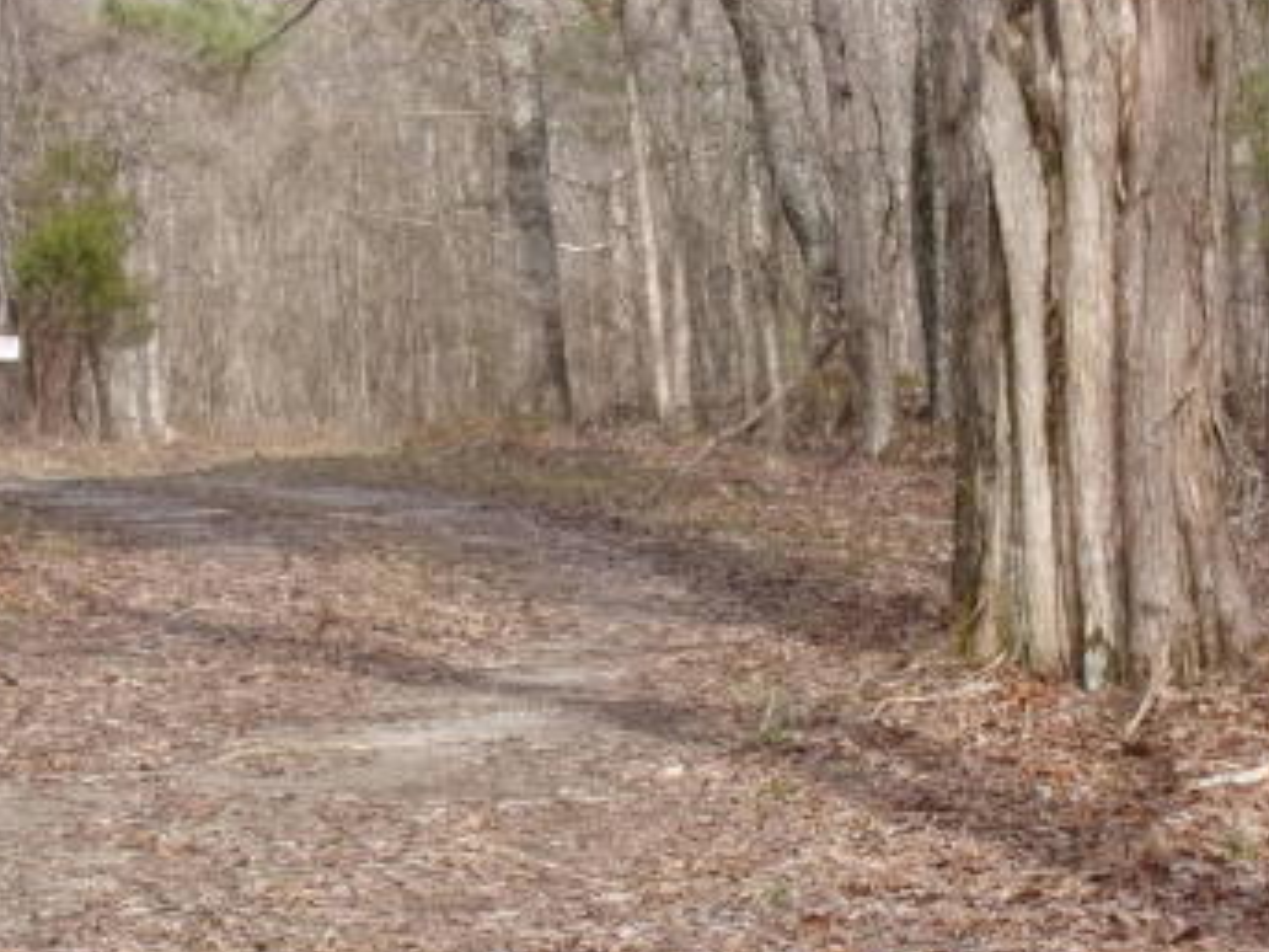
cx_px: 491
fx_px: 3923
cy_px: 491
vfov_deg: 13.8
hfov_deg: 18.4
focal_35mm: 107
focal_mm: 8.3
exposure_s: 1/240
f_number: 4.1
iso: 80
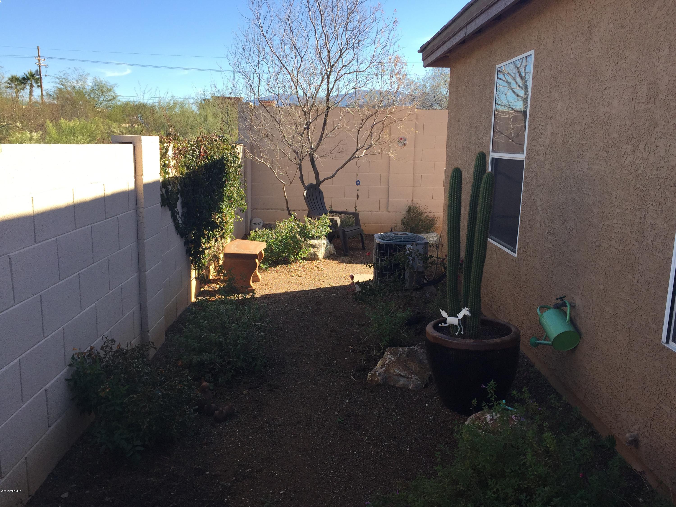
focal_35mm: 29
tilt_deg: -10.2
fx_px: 566
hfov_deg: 61.7
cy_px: 254
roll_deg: -1.1
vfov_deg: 48.2
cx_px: 338
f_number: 2.2
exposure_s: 1/746
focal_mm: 4.15
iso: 32
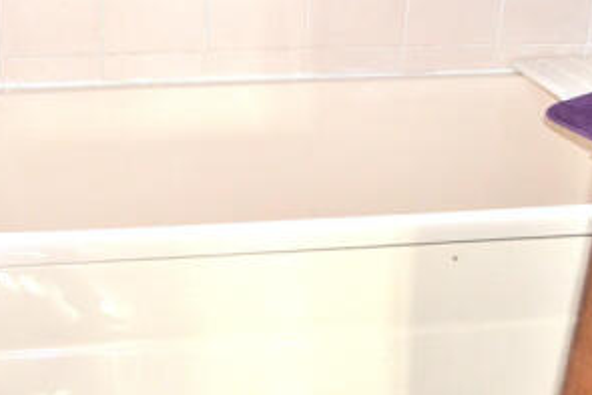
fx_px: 987
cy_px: 129
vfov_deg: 22.5
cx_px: 119
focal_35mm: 60
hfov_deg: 32.5
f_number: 3.5
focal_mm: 18
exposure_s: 1/60
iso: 1800
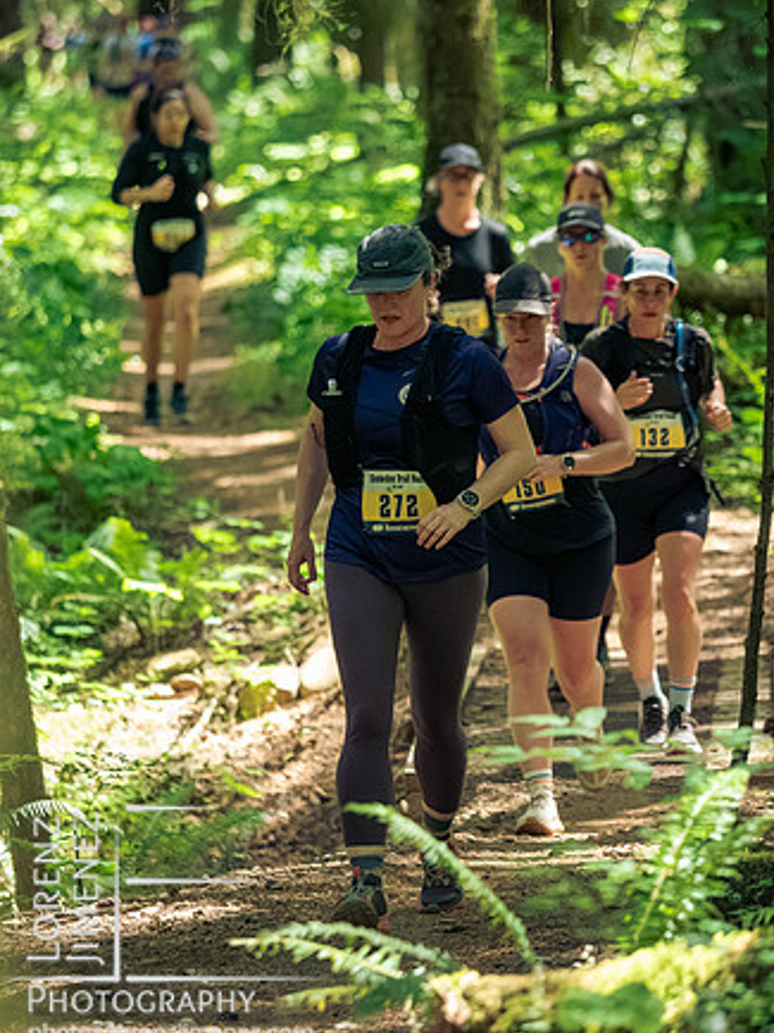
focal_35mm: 280
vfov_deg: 7.1
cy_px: 526
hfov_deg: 5.3
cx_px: 397
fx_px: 8356
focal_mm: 135
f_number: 2.8
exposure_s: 1/800
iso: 5000
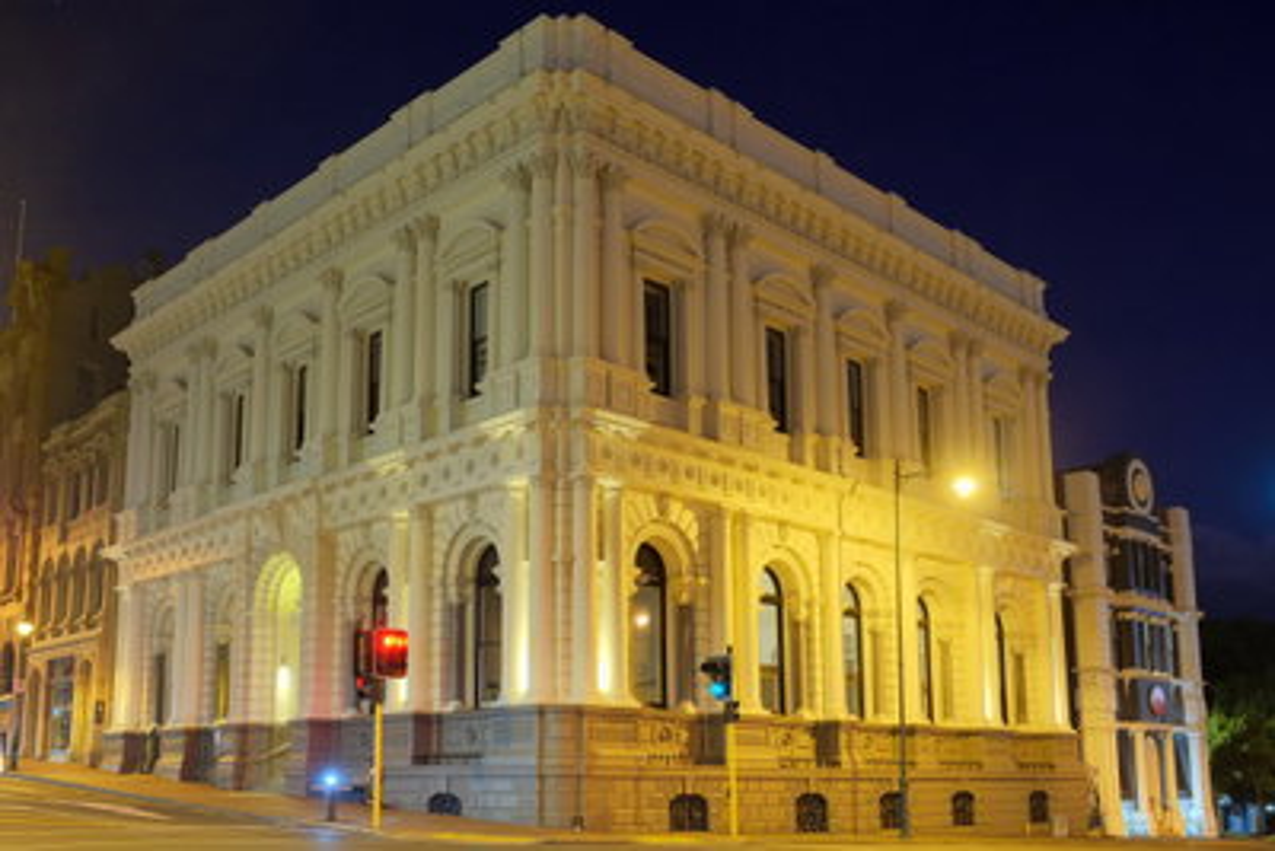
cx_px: 638
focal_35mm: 33
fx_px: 1169
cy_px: 426
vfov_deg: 40.0
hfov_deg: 57.2
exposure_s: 1/1.4
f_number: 5.6
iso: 800
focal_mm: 22.3
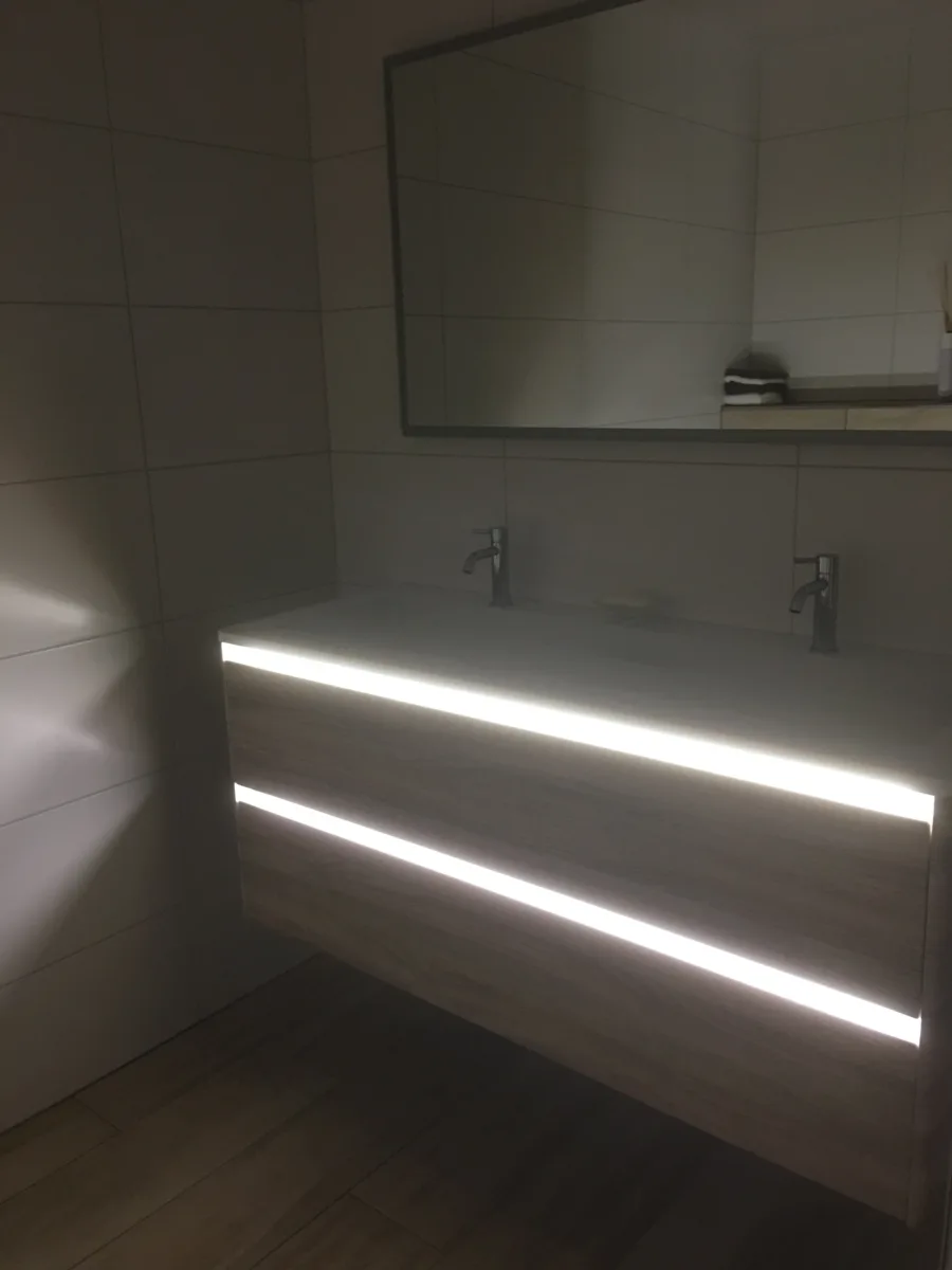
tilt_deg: -12.0
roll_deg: +1.8
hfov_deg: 48.2
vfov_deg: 61.7
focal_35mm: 29
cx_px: 476
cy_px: 635
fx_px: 1063
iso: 125
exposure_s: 1/17
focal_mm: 4.15
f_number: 2.2
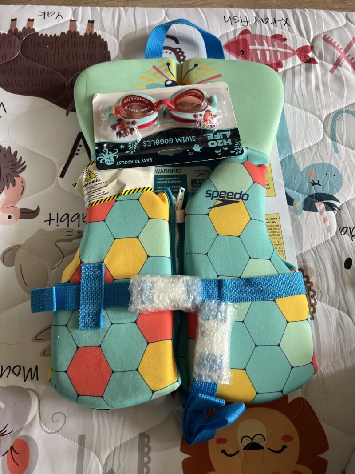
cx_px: 178
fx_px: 356
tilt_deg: -72.0
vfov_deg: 67.3
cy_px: 237
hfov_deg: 53.1
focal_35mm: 26
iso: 125
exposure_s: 1/105
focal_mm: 5.7
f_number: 1.5
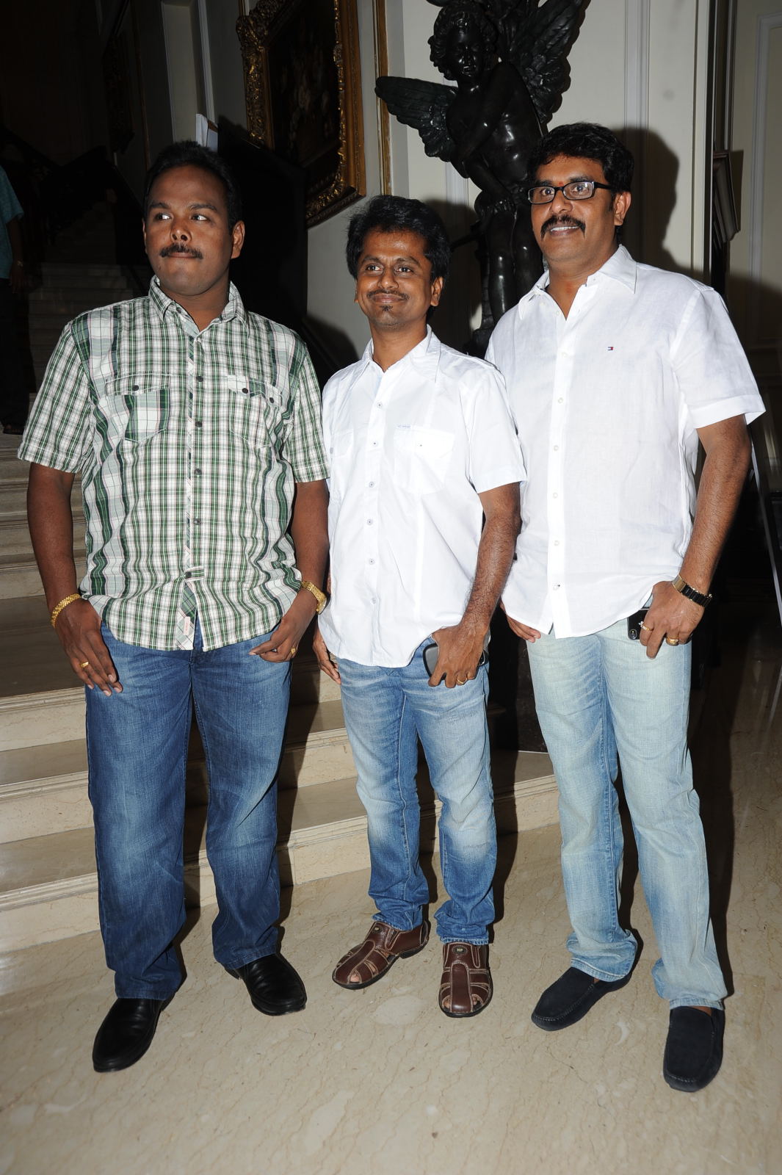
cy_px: 588
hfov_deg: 41.1
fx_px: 1044
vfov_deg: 58.7
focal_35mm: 32
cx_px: 391
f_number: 8
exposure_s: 1/125
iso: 200
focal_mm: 32
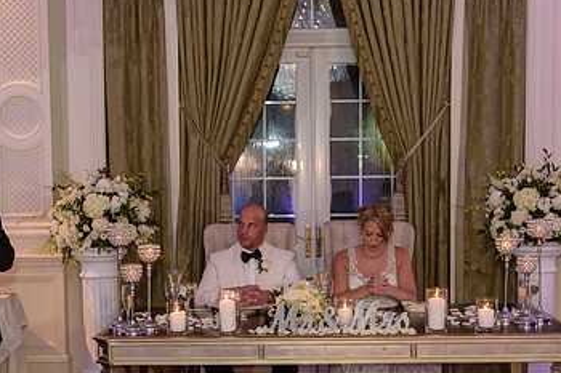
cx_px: 258
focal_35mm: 63
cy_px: 251
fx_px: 981
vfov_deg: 21.5
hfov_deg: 31.9
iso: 1600
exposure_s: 1/125
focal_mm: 38
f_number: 3.2
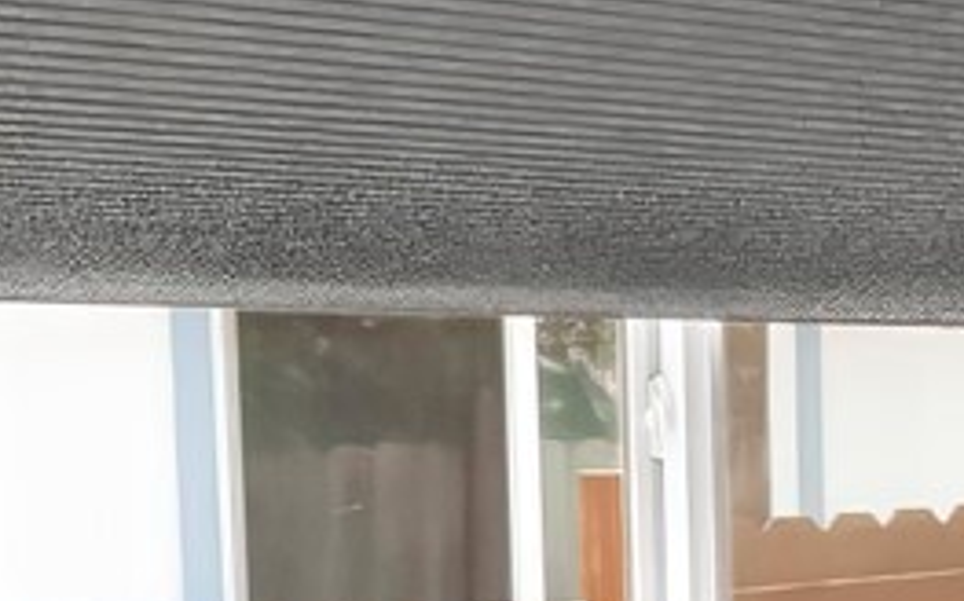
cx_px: 1737
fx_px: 3368
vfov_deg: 9.9
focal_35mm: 128
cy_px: 848
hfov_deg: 14.4
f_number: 10
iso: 3200
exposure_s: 1/400
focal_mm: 13
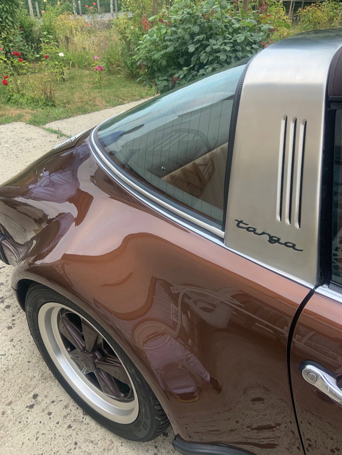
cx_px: 171
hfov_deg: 53.1
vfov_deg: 67.3
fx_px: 343
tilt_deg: -32.2
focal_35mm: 26
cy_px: 228
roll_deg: +0.8
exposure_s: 1/60
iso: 125
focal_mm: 4.25
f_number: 1.8
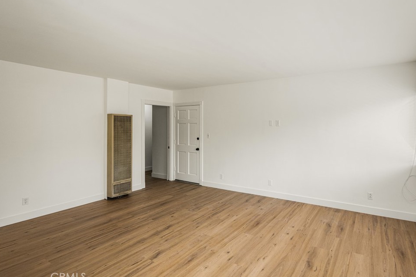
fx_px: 173
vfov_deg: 77.3
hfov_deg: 100.3
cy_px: 135
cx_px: 218
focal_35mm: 15
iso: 125
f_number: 6.3
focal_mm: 14
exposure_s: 1/50
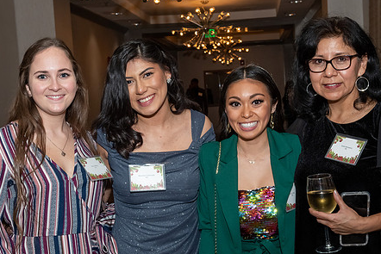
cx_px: 208
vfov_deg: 21.5
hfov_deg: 31.9
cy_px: 158
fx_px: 667
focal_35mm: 63
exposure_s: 1/250
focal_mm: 30
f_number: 6.3
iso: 500
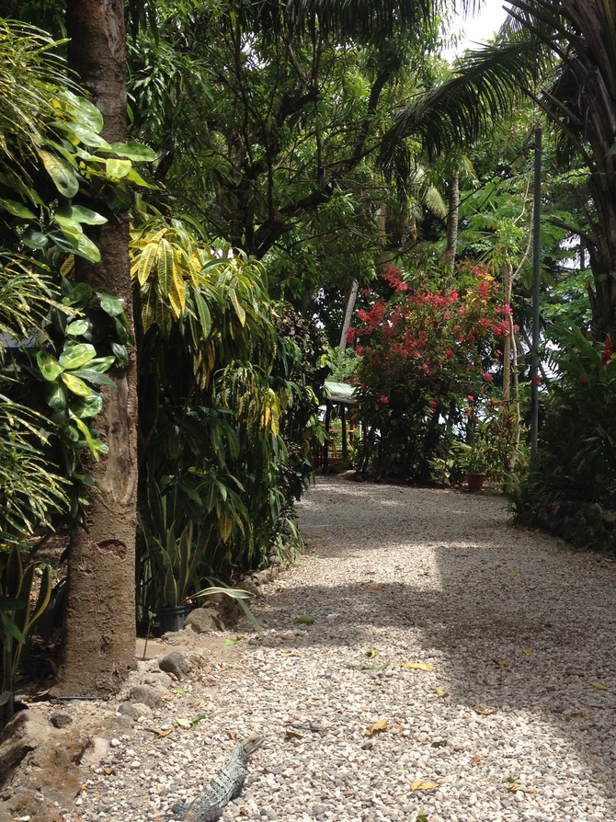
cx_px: 370
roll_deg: +0.4
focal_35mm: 47
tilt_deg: -6.9
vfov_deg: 40.4
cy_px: 466
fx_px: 1116
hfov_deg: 30.8
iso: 50
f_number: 2.4
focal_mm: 4.28
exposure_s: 1/557
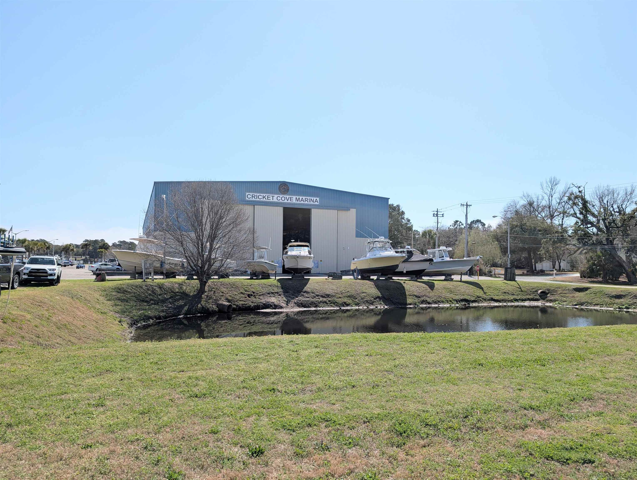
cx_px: 318
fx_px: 442
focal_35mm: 24
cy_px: 240
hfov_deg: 71.5
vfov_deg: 56.9
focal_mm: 6.9
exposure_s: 1/1727
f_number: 1.68
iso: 22
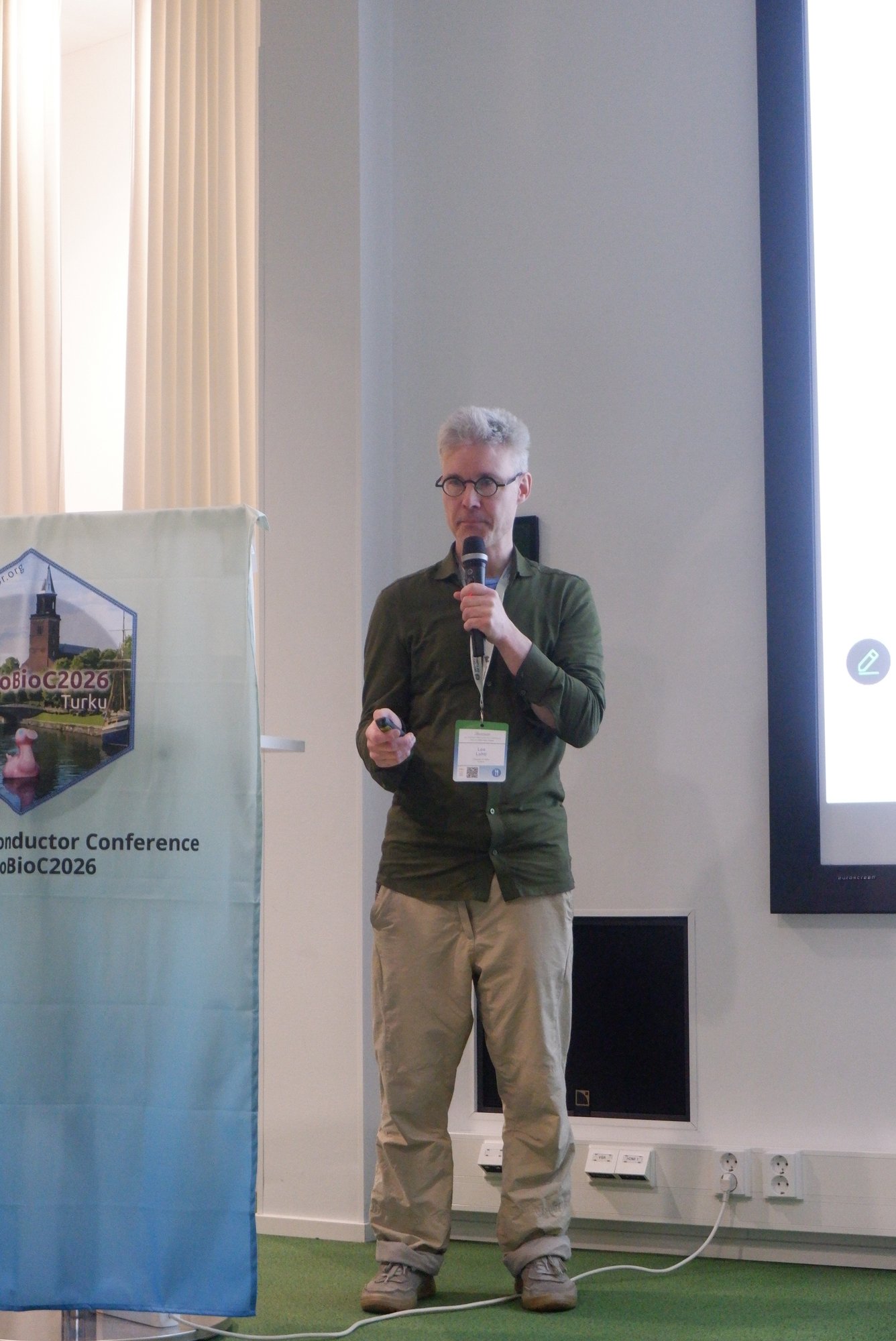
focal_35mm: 68
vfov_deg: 29.6
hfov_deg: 20.0
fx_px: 2535
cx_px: 448
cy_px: 670
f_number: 5.6
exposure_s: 1/100
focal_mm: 45
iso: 6400
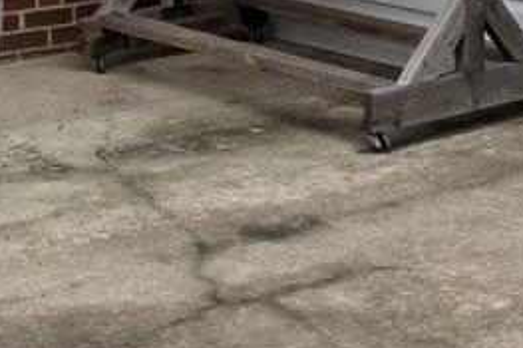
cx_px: 217
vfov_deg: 10.8
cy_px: -305
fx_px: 1699
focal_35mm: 117
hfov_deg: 17.5
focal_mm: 10
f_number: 8
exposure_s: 1/160
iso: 250
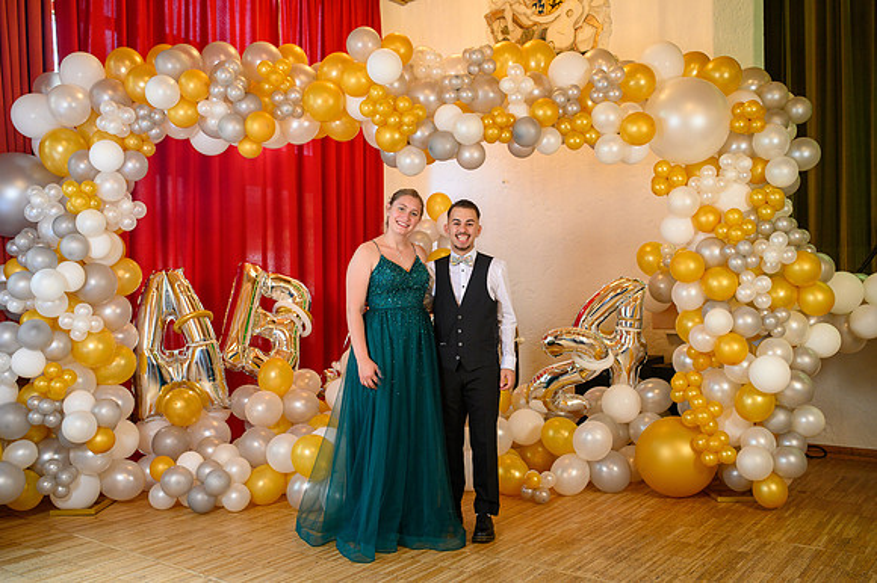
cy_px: 292
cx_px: 438
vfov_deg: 37.8
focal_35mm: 35
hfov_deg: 54.5
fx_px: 852
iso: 1250
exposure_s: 1/100
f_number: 3.5
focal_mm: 35
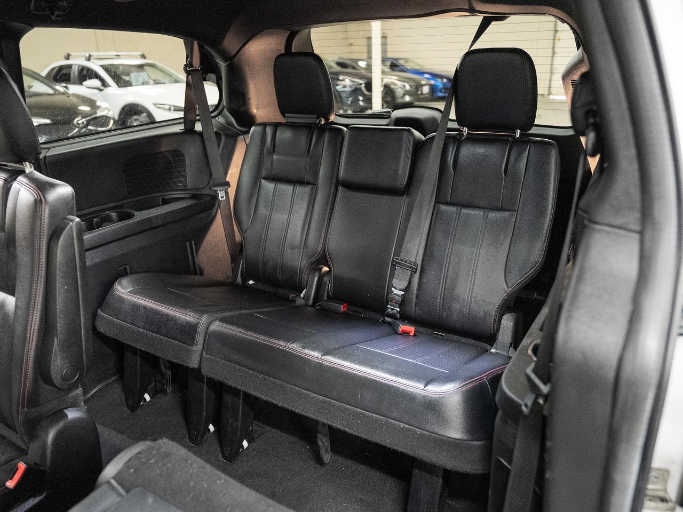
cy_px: 256
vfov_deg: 53.1
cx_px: 342
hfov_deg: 67.4
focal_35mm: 26
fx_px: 512
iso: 1600
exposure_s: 1/50
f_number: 3.2
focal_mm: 24
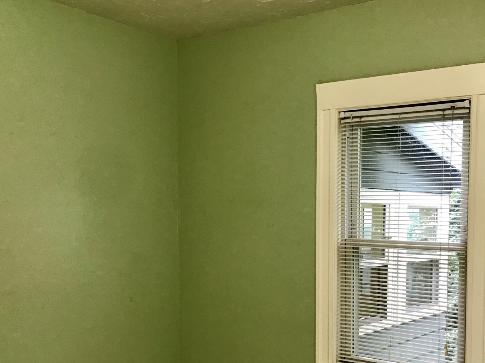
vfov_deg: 33.2
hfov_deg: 43.3
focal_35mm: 43
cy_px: 251
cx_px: 322
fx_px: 602
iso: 40
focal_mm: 3.99
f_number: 1.8
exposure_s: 1/17
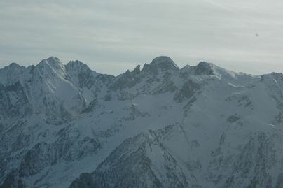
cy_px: 63
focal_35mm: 156
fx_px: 1226
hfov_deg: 13.2
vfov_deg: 8.8
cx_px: 99
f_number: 11
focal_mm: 70
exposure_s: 1/500
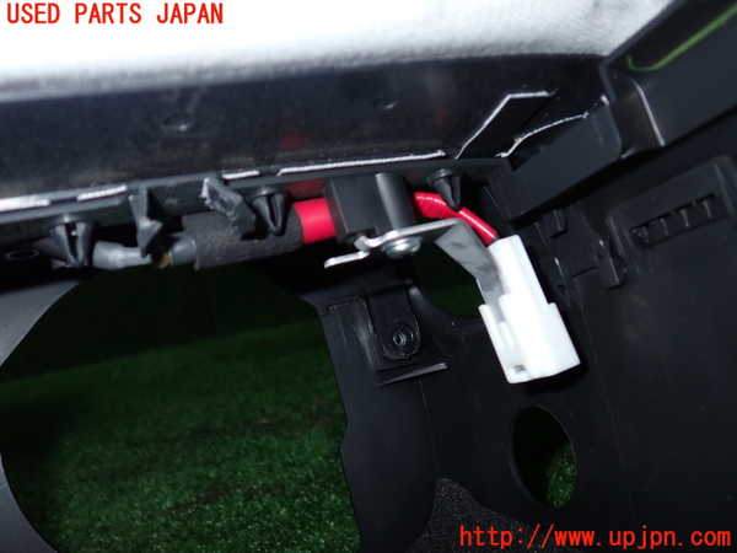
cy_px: 276
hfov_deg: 60.0
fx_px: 639
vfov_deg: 46.8
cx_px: 368
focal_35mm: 30
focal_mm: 5.4
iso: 200
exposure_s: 1/30
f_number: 6.3
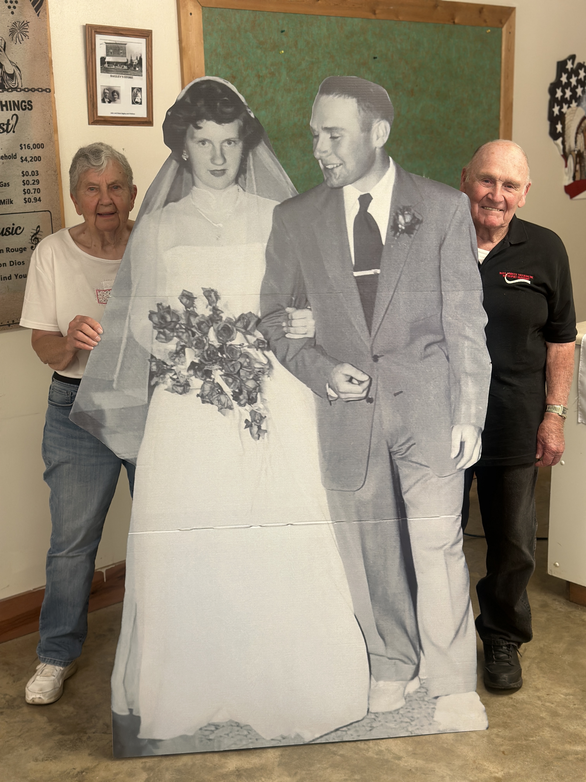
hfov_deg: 30.3
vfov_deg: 39.7
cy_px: 391
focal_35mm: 48
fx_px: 1083
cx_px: 293
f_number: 1.78
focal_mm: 6.86
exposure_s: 1/60
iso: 100
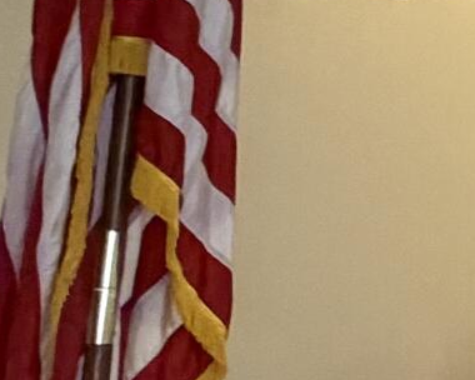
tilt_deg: +4.9
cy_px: 110
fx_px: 1518
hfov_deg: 9.2
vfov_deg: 14.2
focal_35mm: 108
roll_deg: -0.2
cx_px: 1722
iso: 320
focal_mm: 2.22
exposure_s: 1/60
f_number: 2.2
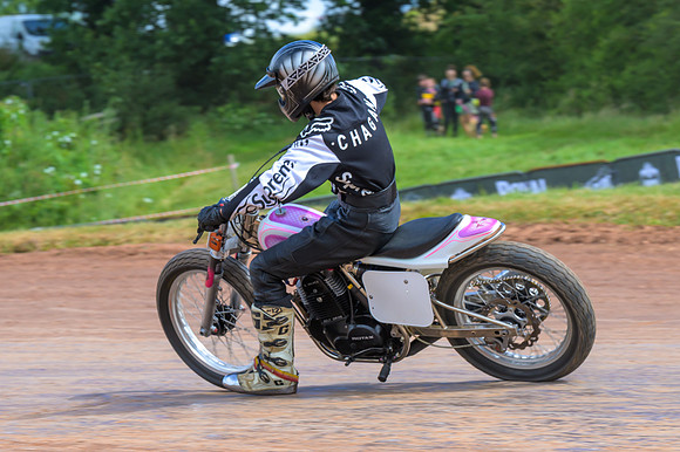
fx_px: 3783
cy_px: 206
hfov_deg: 10.3
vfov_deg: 6.8
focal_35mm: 200
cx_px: 372
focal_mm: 115
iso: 180
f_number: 7.1
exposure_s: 1/400
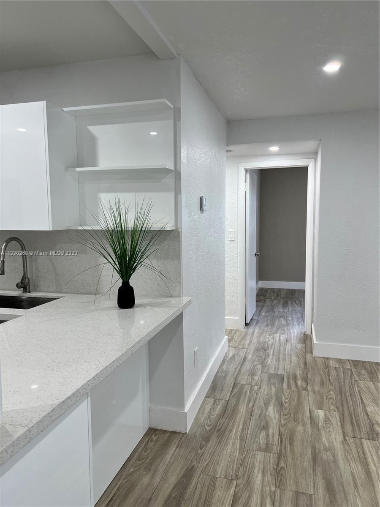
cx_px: 190
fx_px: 381
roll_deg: +0.9
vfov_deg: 67.3
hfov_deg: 53.1
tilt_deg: -4.8
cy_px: 254
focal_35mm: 26
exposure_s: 1/120
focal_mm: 5.7
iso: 64
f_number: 1.5
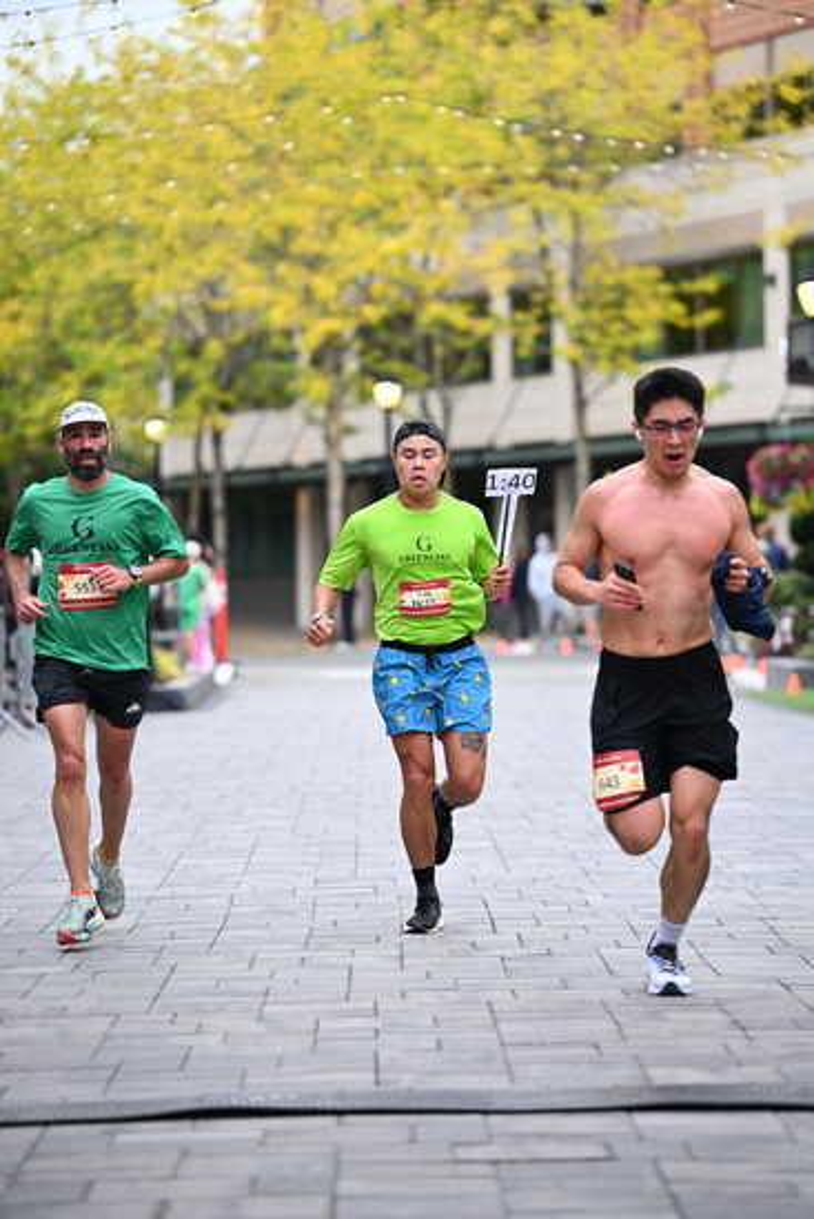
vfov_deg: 15.2
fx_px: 4576
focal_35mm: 135
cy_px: 610
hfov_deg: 10.2
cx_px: 407
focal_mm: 135
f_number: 2.8
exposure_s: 1/1600
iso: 1000
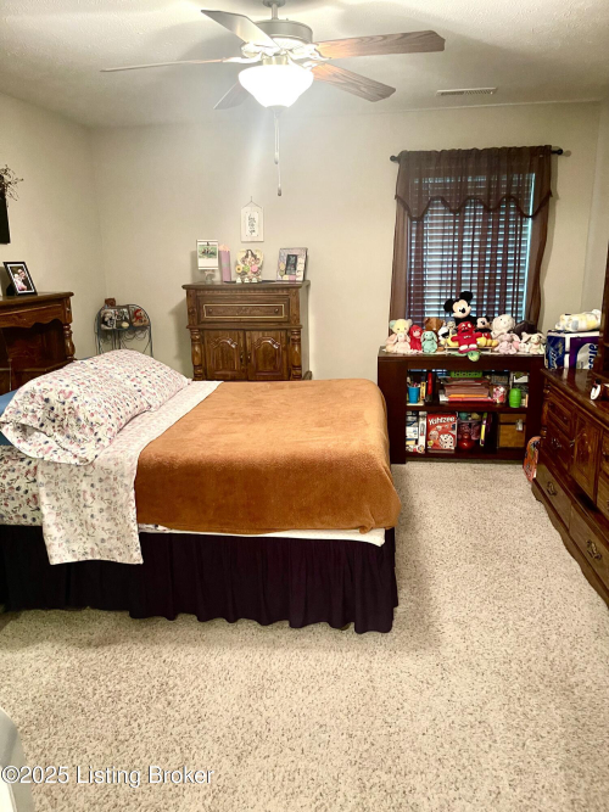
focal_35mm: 25
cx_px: 304
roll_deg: +1.2
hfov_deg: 54.9
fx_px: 587
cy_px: 406
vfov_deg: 69.4
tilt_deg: -13.8
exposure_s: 1/30
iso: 500
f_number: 1.6
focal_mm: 5.1
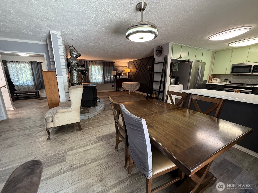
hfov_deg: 102.1
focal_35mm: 14
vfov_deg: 85.7
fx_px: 104
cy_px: 96
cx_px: 129
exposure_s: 1/60
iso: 400
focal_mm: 2.22
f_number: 2.2
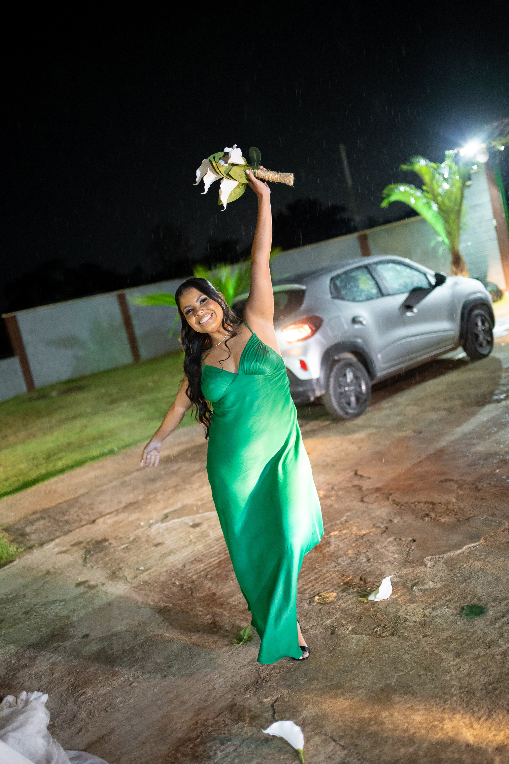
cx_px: 254
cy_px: 382
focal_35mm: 35
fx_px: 742
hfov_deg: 37.9
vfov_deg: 54.4
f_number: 1.8
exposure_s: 1/200
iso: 4000
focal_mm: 35
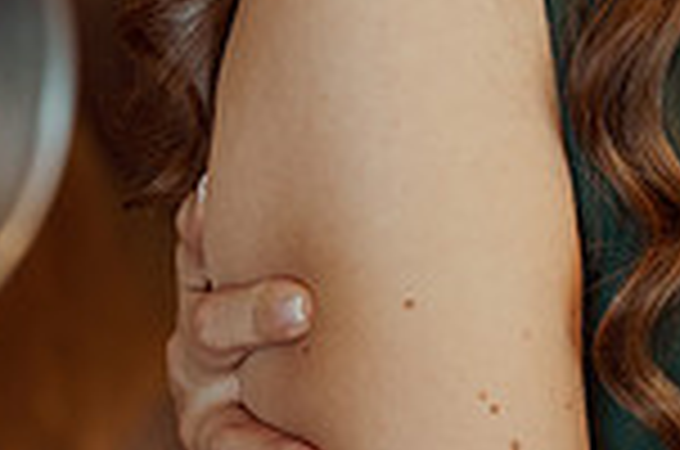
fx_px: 4354
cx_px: 986
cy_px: -333
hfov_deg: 8.7
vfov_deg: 5.8
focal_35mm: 231
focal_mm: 60
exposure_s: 1/125
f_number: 3.5
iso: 800
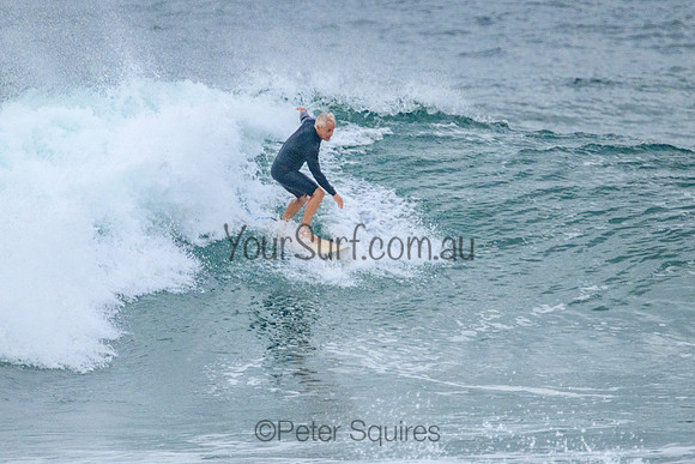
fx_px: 21234
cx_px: 369
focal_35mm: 1100
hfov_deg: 1.9
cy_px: 218
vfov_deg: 1.3
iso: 3200
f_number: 11
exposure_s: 1/2000
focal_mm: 800
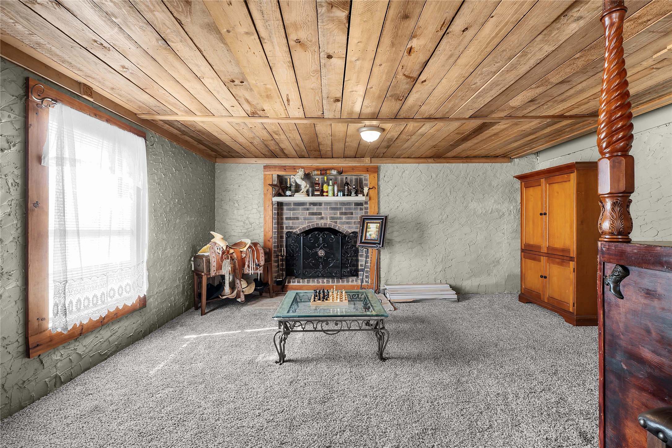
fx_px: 294
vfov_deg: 74.6
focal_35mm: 16
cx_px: 336
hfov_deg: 97.6
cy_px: 224
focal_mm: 10.5
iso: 160
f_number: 9
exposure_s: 1/2.5
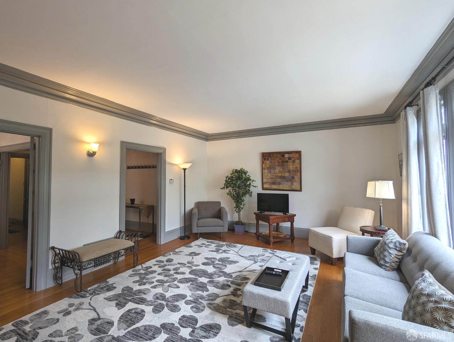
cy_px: 171
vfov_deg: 78.2
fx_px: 210
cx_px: 227
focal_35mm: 16
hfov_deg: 94.4
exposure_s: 1/121
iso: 49
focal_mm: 2.35
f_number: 2.2
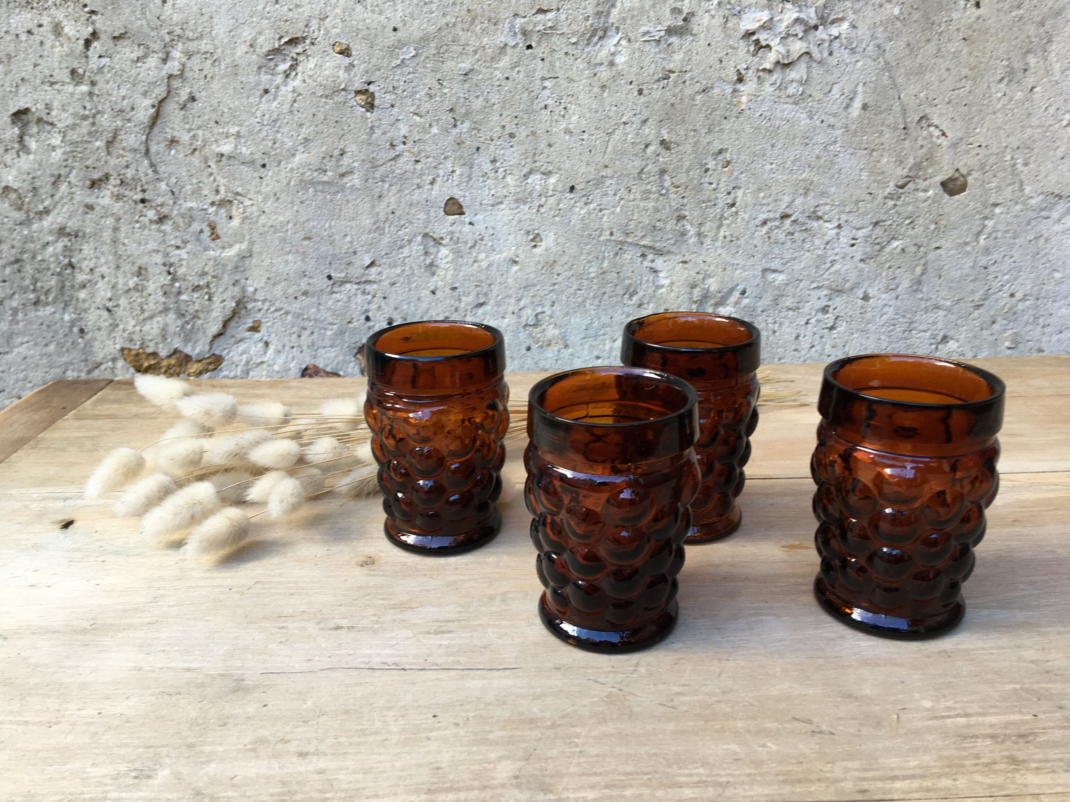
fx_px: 896
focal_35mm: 29
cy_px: 401
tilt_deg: -18.3
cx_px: 535
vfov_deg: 48.2
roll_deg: +2.5
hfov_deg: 61.7
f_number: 2.2
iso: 32
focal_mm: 4.15
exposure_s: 1/50
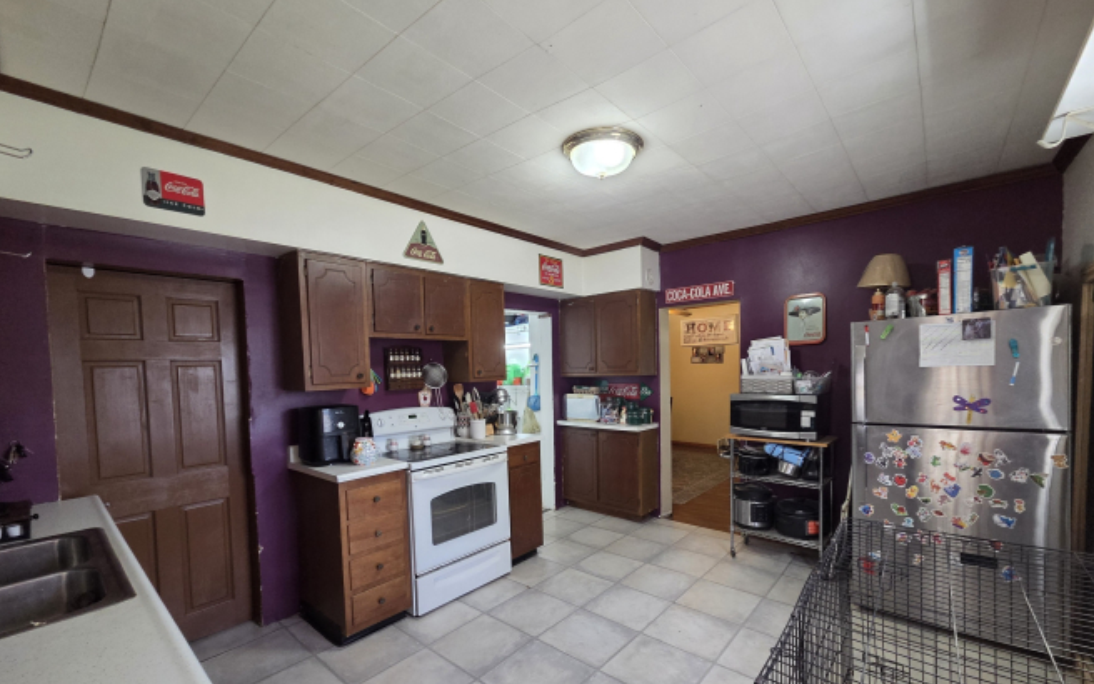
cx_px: 548
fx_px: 417
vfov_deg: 78.3
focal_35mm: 14
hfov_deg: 105.3
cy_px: 384
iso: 400
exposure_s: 1/60
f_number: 2.2
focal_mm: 2.2
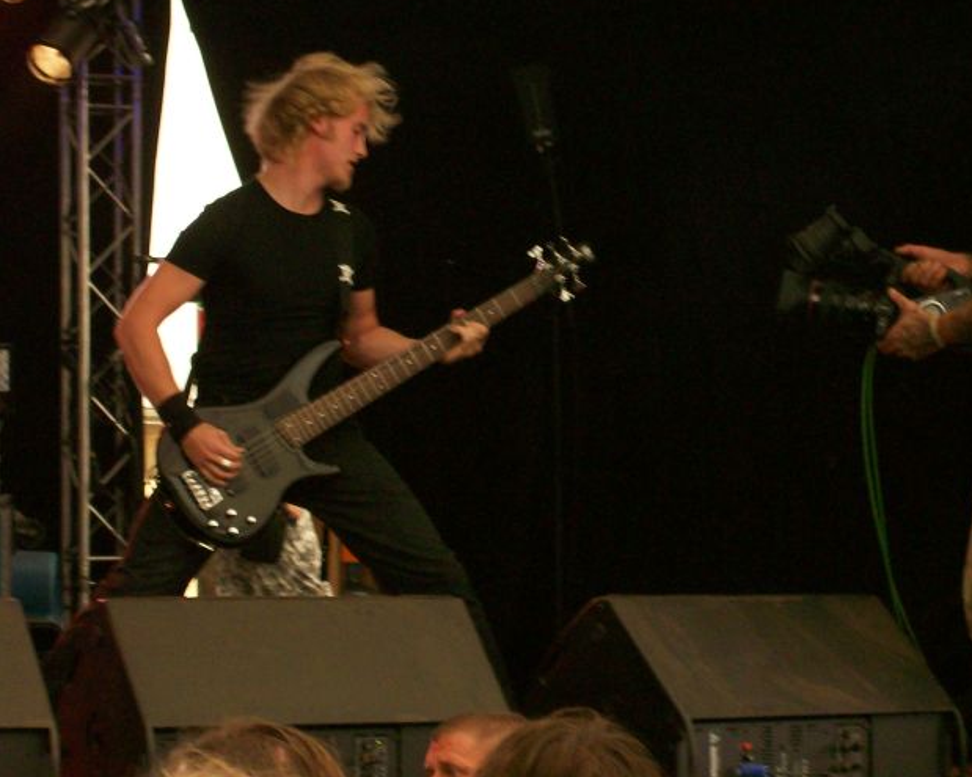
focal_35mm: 136
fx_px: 3912
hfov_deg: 14.2
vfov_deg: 11.3
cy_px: 344
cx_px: 526
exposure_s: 1/88.3
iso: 140
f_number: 4.8
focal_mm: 18
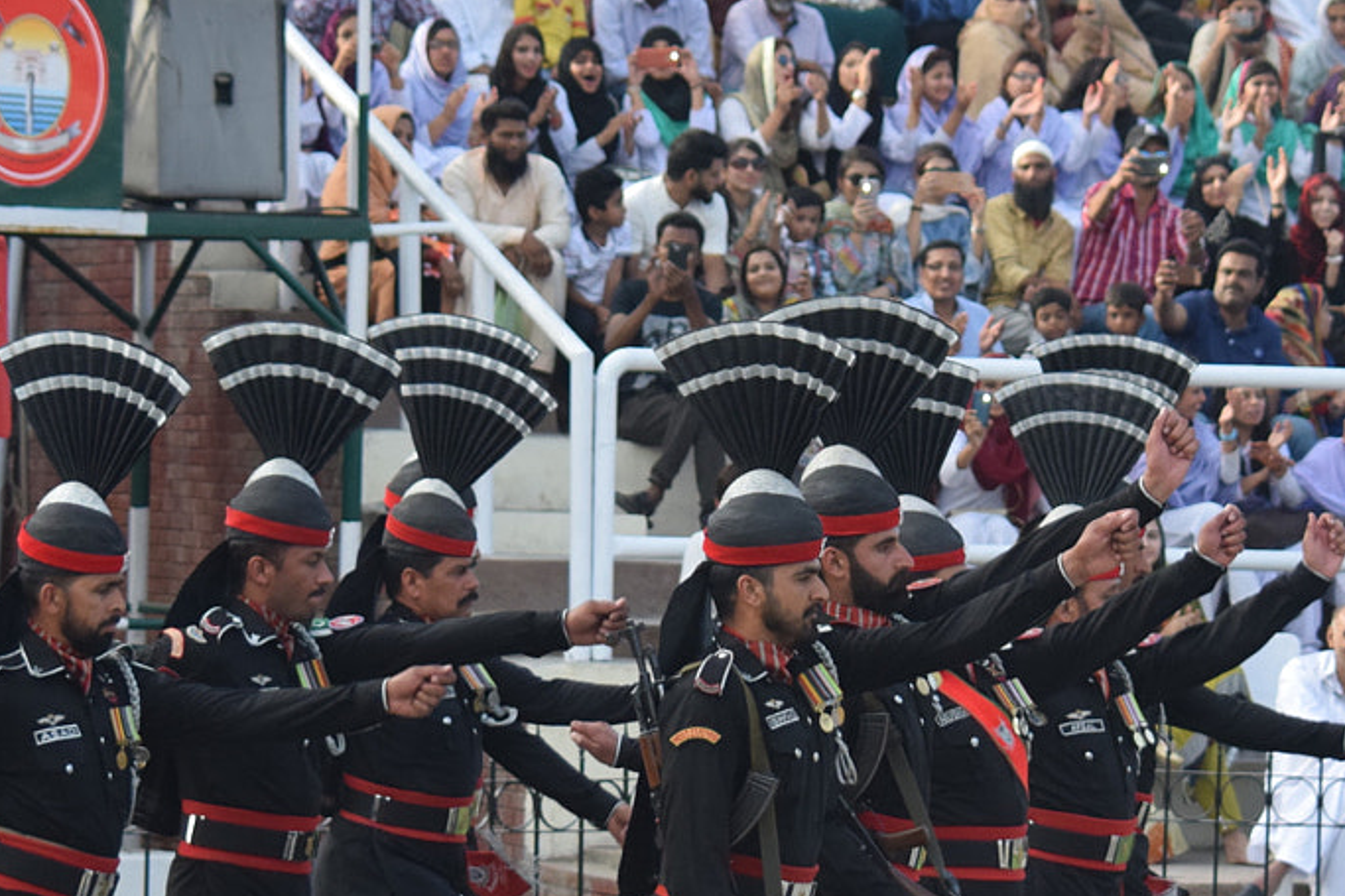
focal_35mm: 239
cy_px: 571
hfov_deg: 8.6
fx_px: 8927
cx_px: 888
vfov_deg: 5.7
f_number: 4.5
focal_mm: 68
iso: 720
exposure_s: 1/1000
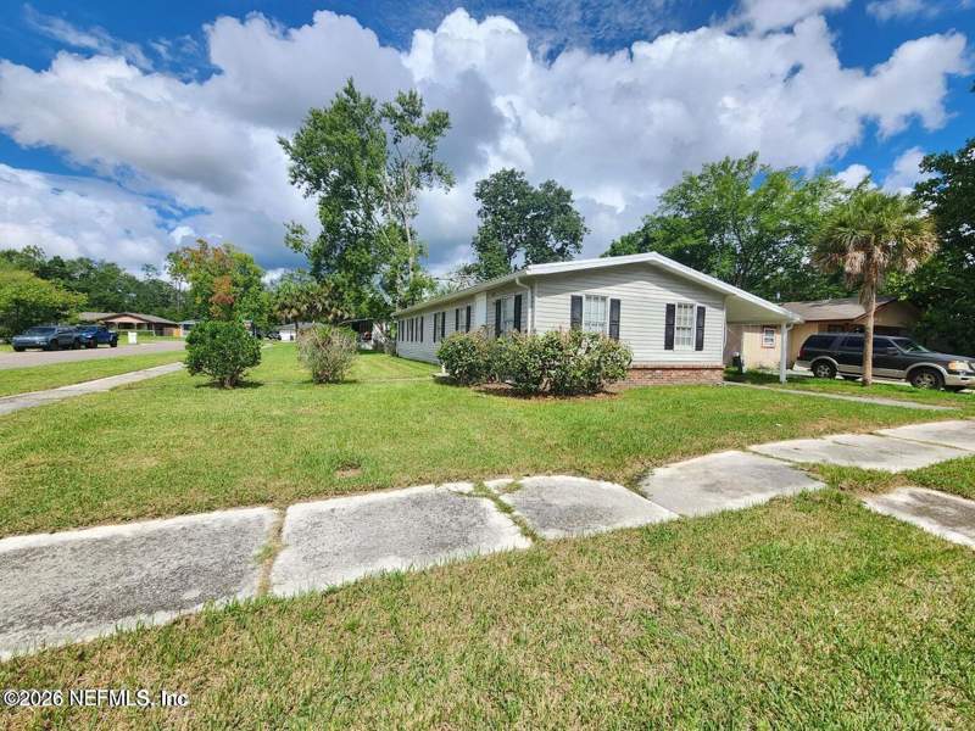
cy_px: 366
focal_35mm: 13
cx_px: 488
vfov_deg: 89.9
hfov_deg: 106.2
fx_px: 366
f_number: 2.2
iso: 50
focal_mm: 2.2
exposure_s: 1/2038
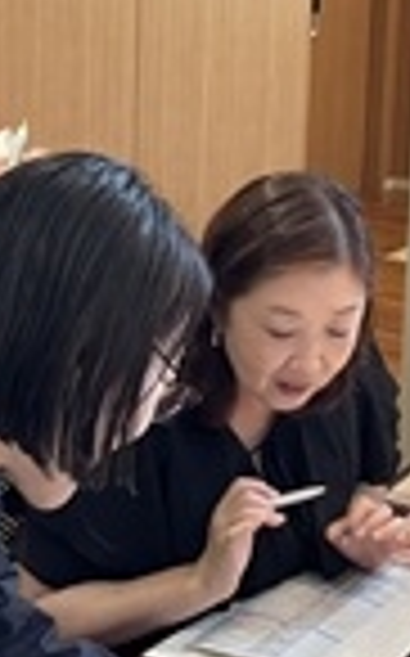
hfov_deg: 15.2
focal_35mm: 85
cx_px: 329
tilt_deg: -11.4
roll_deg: -3.1
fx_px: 1523
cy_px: 133
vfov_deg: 24.0
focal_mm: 5.96
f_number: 1.6
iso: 250
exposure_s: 1/50
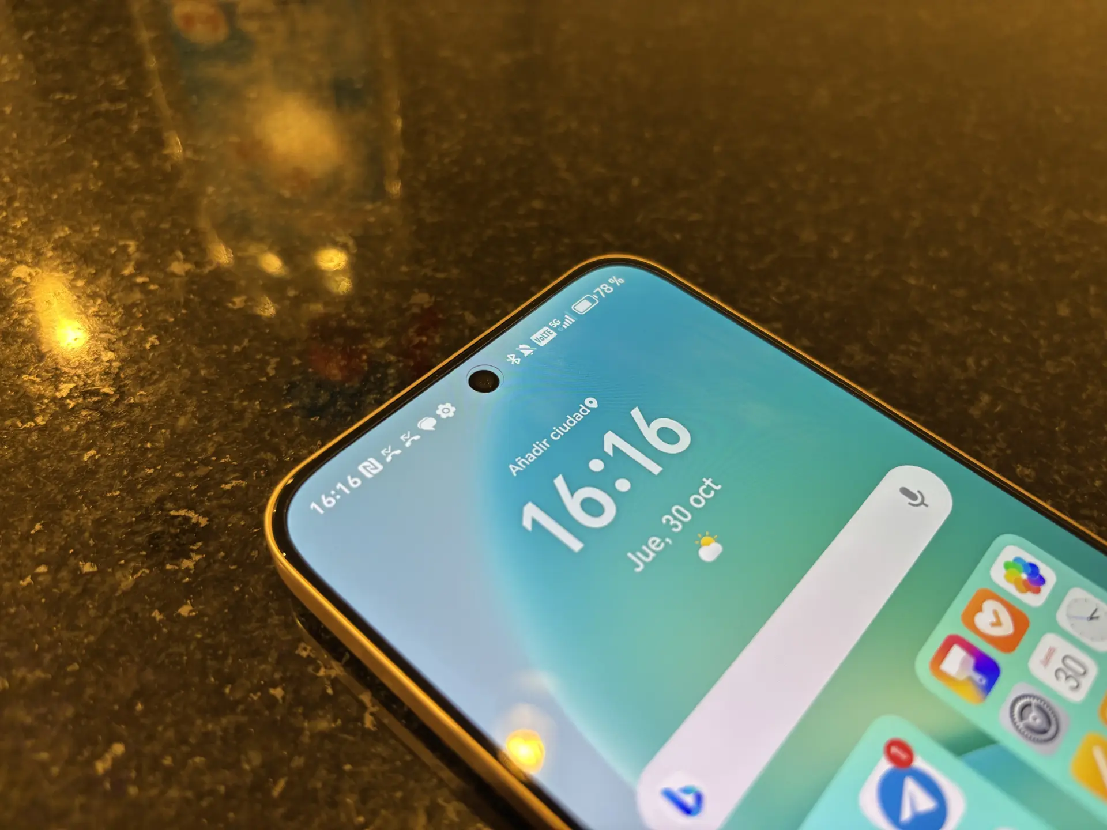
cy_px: 415
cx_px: 554
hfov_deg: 67.3
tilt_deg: -49.5
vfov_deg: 53.1
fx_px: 831
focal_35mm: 26
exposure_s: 1/50
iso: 100
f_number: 1.6
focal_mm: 5.96
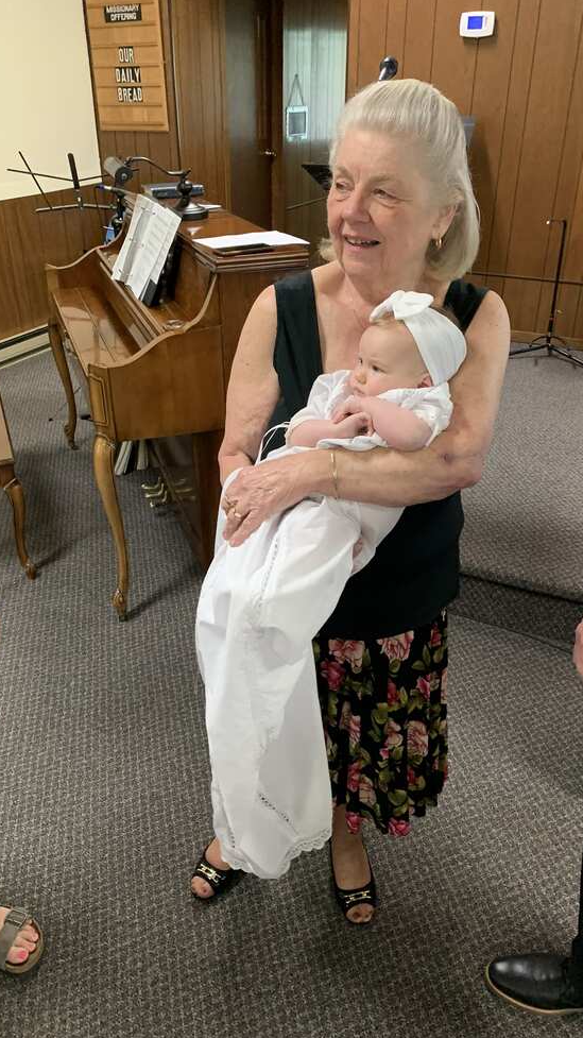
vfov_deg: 66.1
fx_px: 798
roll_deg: +1.0
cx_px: 268
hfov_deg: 40.1
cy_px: 526
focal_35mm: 29
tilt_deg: -29.7
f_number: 1.8
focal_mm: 4.25
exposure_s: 1/40
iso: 320
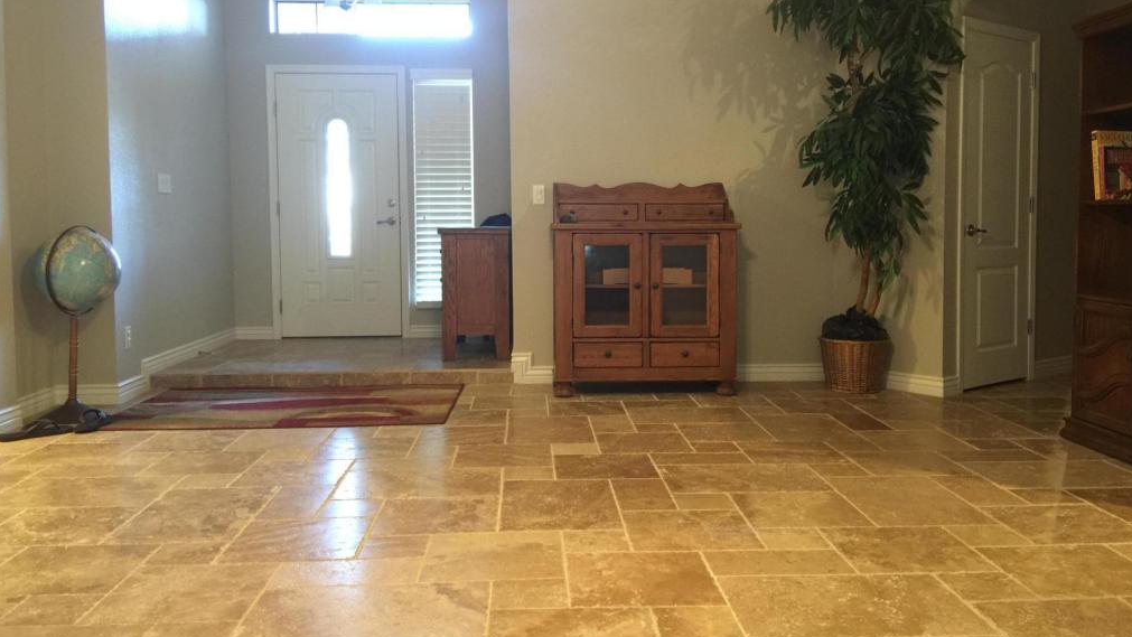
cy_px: 284
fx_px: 961
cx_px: 570
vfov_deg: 36.7
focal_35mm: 32
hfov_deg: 61.0
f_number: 2.2
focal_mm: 4.15
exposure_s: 1/4
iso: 64
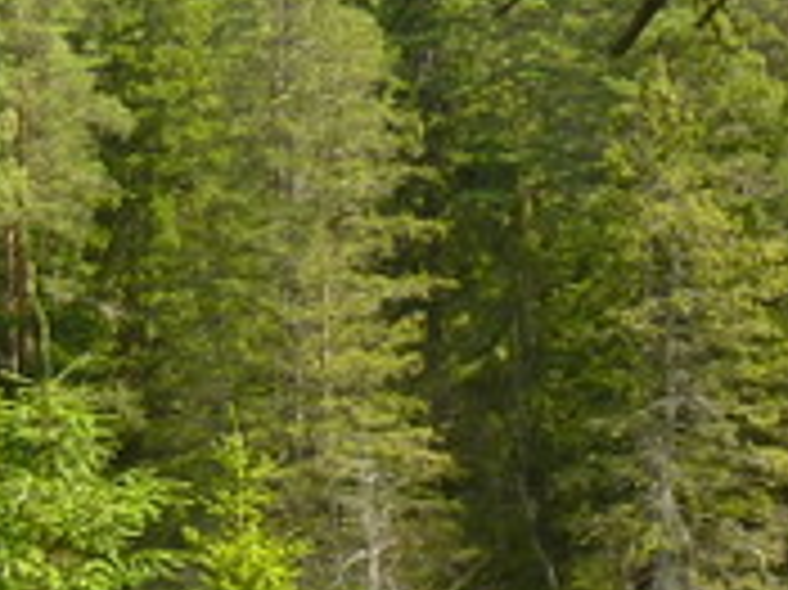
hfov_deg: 12.4
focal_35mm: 137
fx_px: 3117
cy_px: 405
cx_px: -869
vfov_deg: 10.8
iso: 80
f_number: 4
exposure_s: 1/160
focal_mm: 4.1
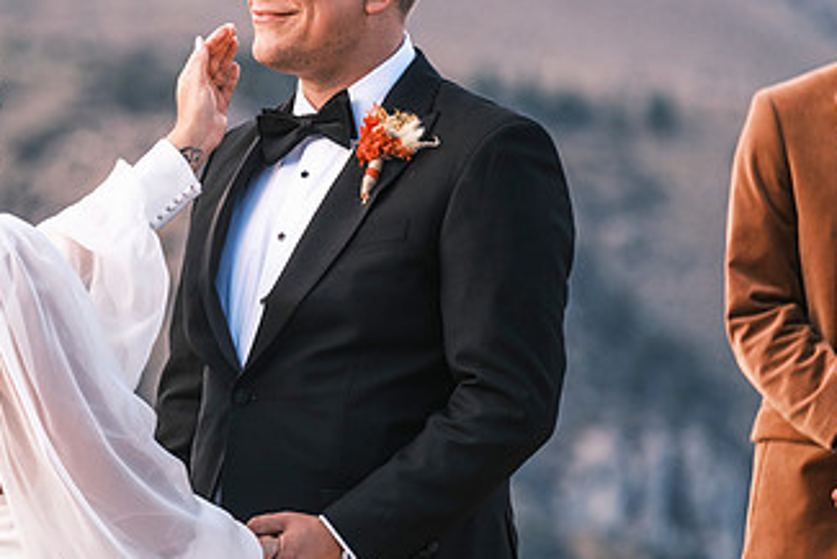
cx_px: 283
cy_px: 120
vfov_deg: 4.1
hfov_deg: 6.2
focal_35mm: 332
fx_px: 7722
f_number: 2.8
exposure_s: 1/850
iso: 400
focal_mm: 124.3
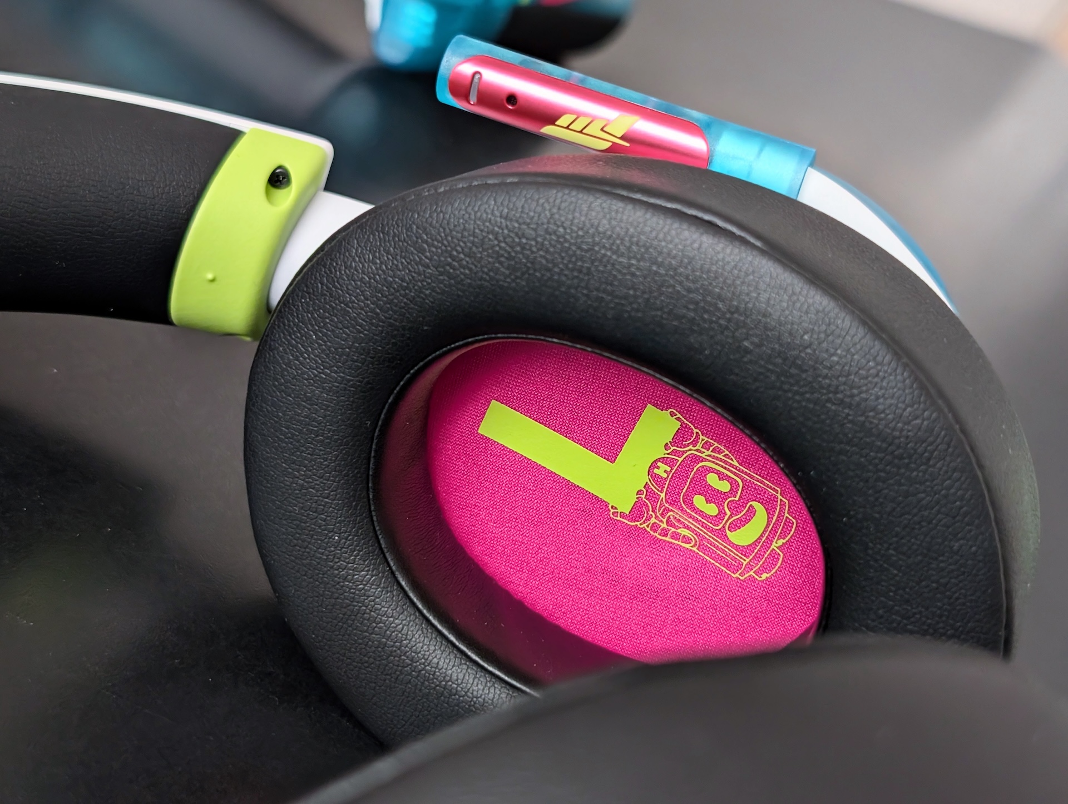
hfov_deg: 38.9
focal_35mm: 49
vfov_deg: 29.8
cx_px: 534
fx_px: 1514
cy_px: 402
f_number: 1.68
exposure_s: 1/82
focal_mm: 6.9
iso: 190
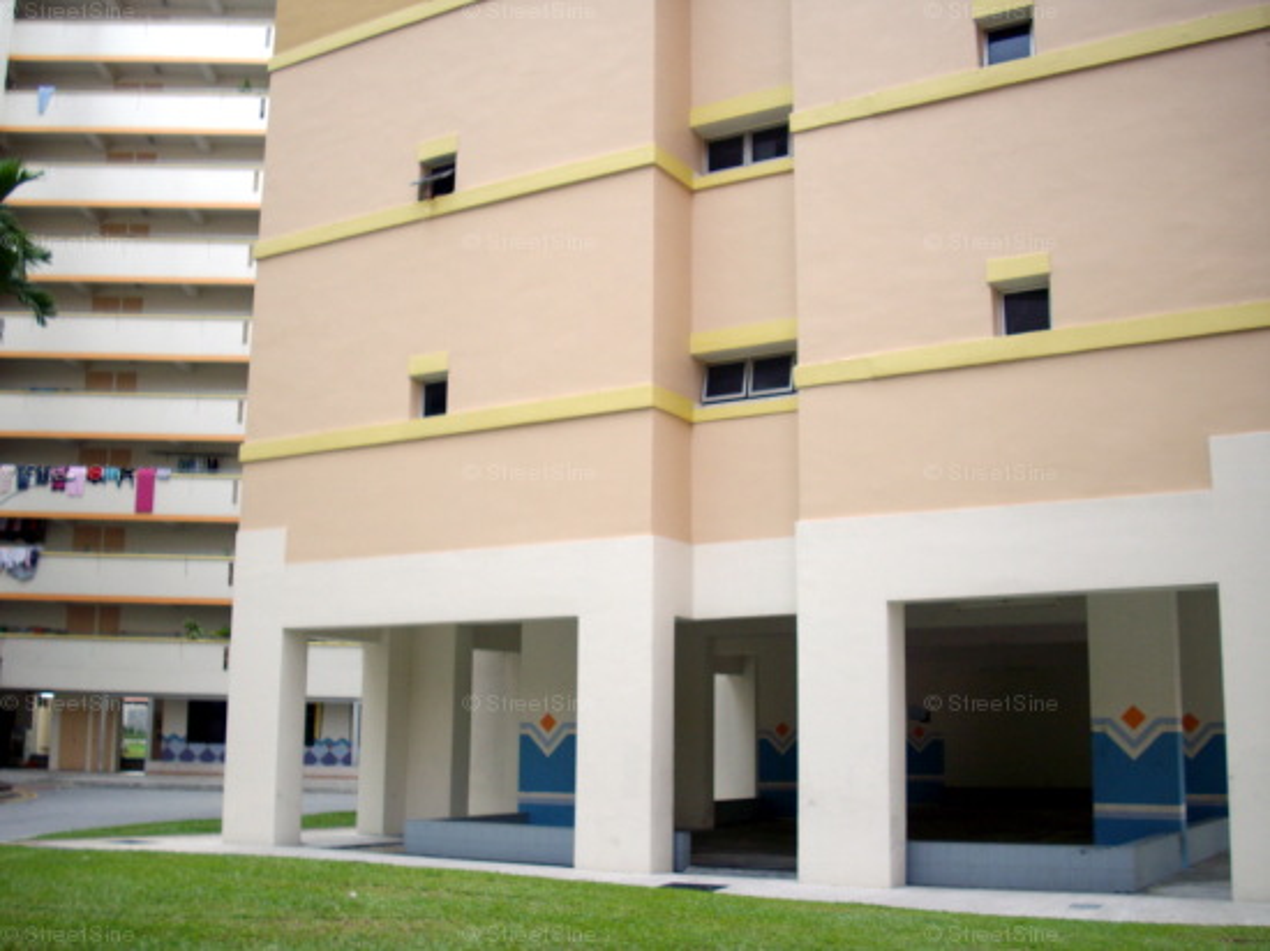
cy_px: 476
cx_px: 635
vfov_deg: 38.6
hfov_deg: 50.2
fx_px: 1357
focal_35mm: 37
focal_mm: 6.2
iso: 88
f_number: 2.8
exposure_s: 1/125
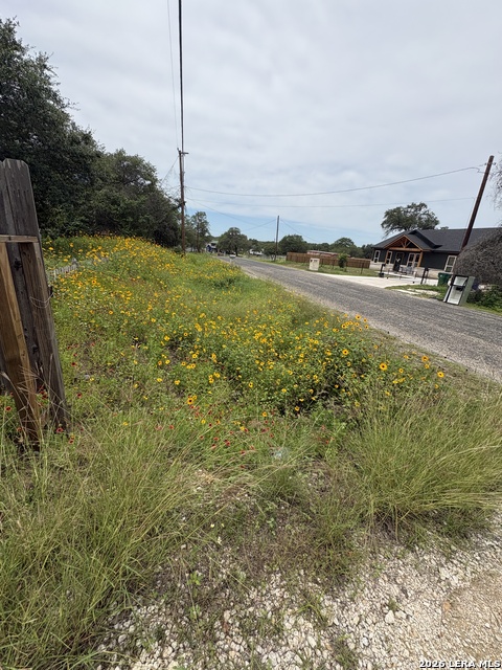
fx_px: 271
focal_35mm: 14
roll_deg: -3.8
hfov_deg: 85.7
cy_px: 335
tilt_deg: -21.0
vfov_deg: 102.1
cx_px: 251
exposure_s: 1/2146
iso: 50
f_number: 2.2
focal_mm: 2.22
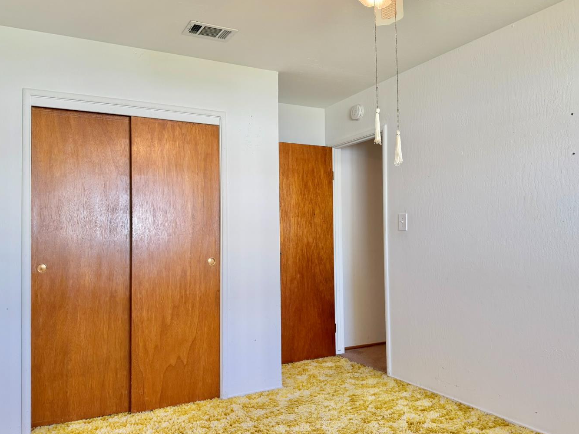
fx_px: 452
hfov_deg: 65.3
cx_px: 282
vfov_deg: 51.4
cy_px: 222
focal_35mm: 27
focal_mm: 6.76
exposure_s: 1/120
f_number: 1.78
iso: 125
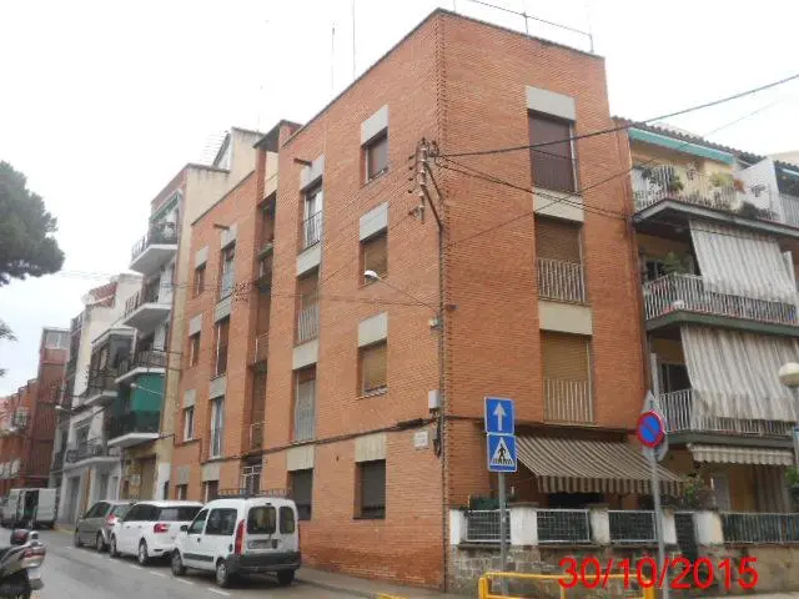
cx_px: 400
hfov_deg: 56.8
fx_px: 739
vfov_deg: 44.2
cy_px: 300
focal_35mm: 32
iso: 80
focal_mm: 6
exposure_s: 1/80
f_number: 3.6
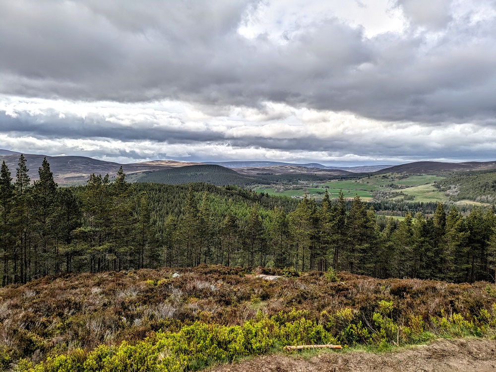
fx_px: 358
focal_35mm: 25
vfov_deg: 54.9
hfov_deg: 69.4
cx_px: 248
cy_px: 186
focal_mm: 5.43
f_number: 1.89
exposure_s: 1/1449
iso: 50
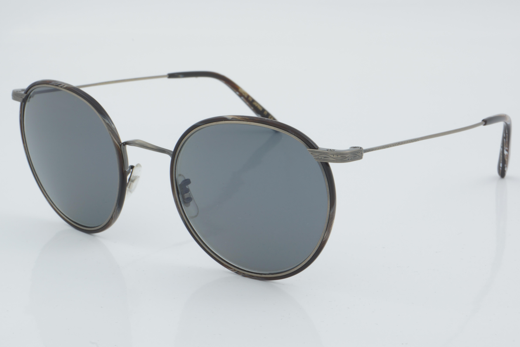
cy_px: 174
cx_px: 260
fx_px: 1098
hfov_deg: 26.7
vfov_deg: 17.9
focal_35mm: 76
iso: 100
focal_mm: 50
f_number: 32
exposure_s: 1/4
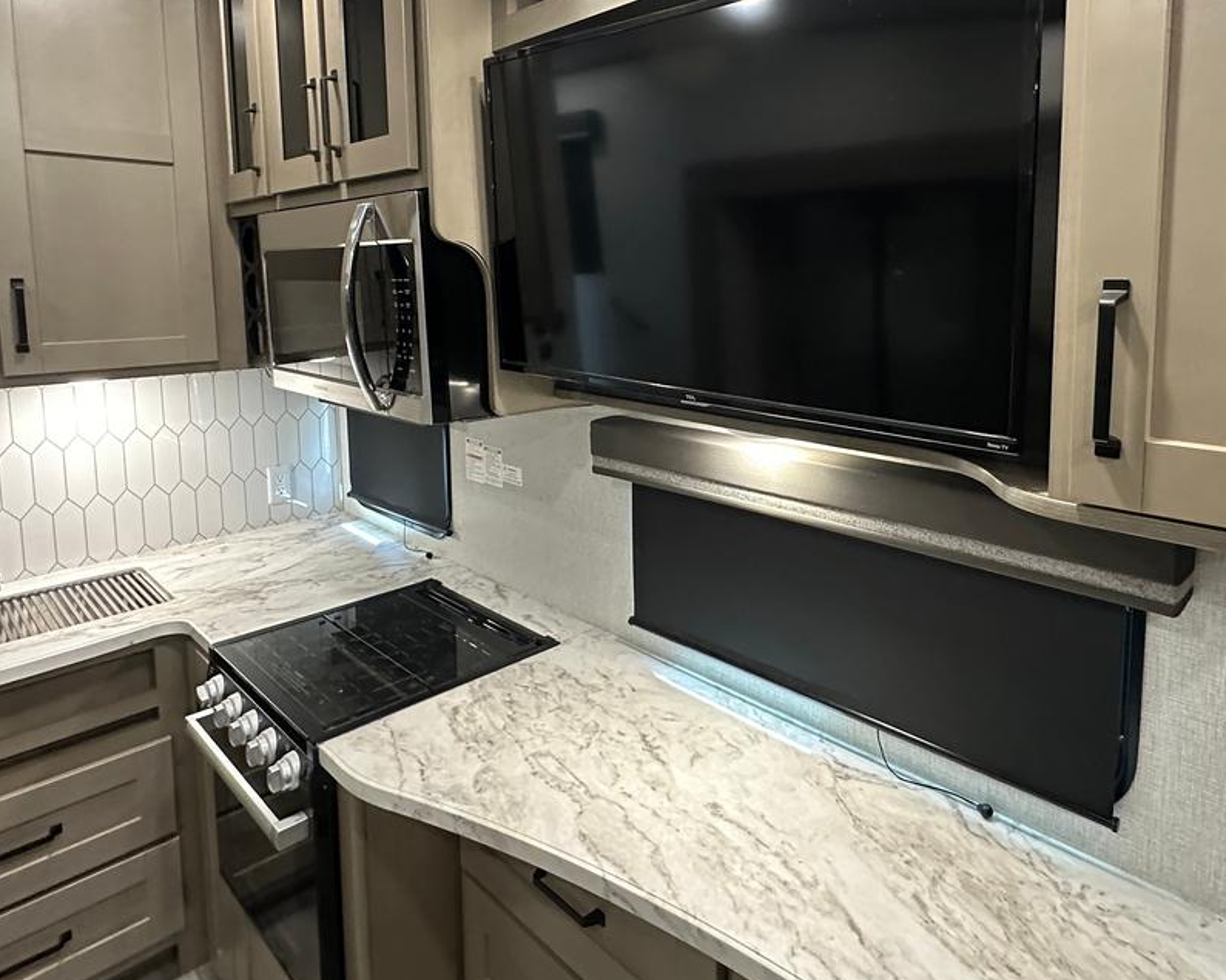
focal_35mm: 22
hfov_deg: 74.2
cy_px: 359
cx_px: 737
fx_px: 798
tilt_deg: -5.8
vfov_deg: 62.1
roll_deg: +0.8
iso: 800
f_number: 2.2
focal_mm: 2.22
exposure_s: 1/60
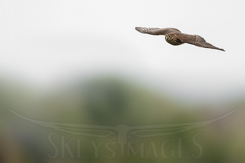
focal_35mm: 630
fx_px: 4288
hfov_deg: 3.3
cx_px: 122
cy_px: 82
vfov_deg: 2.2
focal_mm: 420
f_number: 4
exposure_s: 1/1000
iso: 900
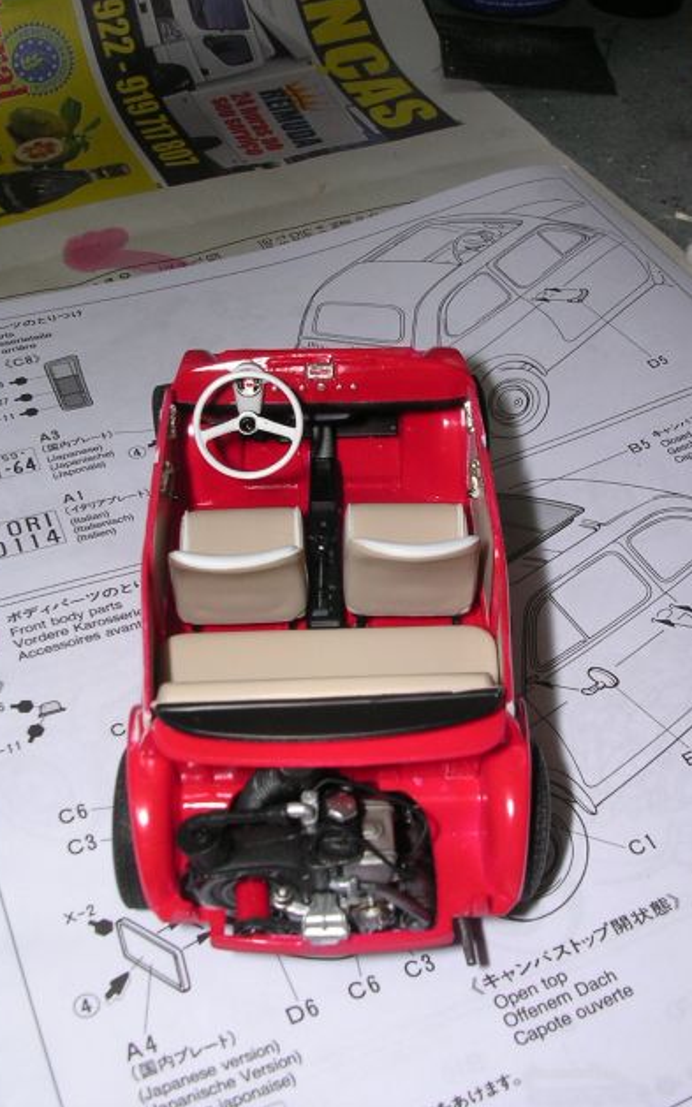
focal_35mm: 41
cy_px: 546
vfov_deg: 48.2
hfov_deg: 31.2
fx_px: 1237
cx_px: 396
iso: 100
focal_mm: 5.8
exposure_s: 1/60.1
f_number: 5.6
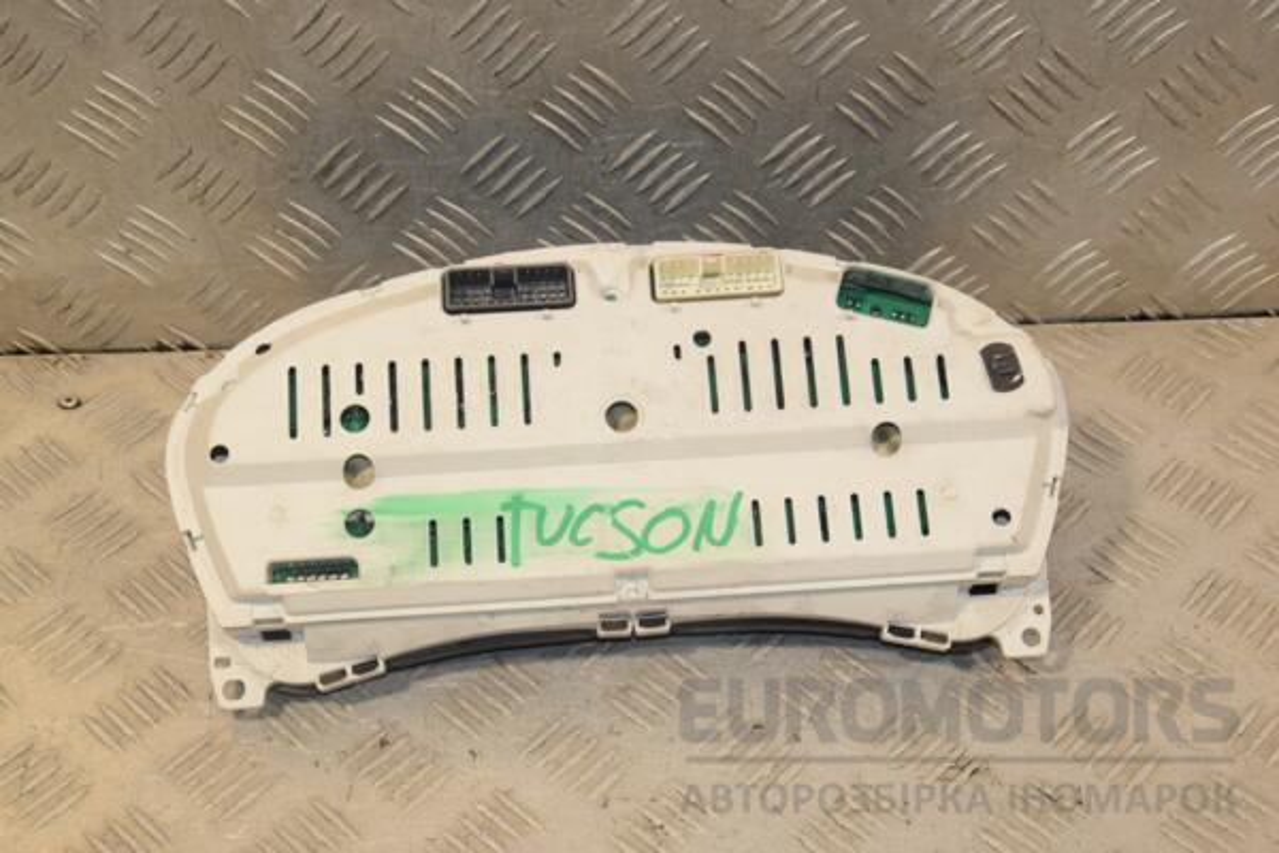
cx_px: 640
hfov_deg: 35.1
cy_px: 426
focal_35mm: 57
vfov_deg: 23.8
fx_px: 2025
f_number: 10
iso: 800
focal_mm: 38
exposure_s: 1/200
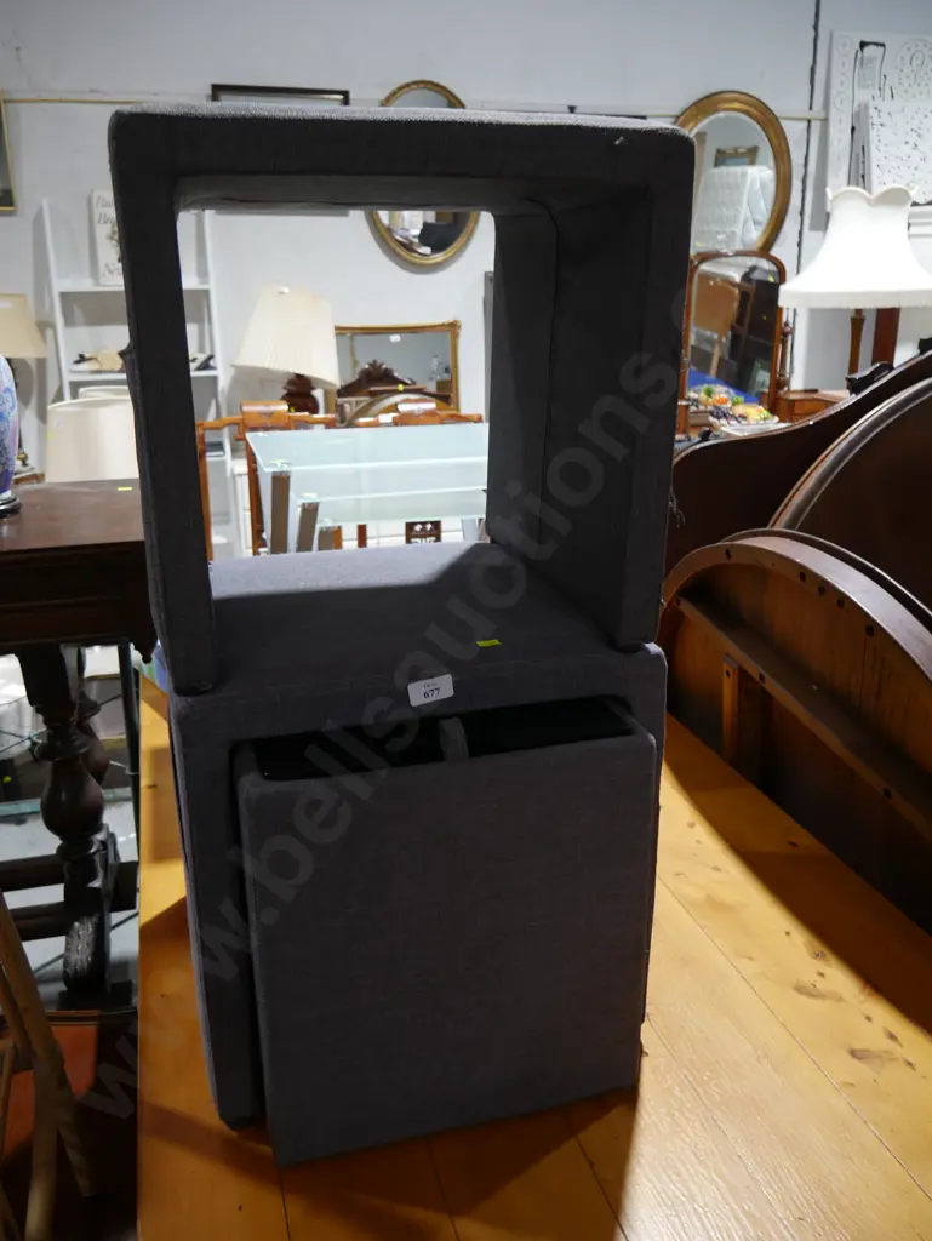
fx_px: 1004
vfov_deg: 63.4
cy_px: 620
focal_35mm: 28
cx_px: 466
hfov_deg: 49.8
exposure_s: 1/60
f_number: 3.5
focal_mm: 14
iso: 500
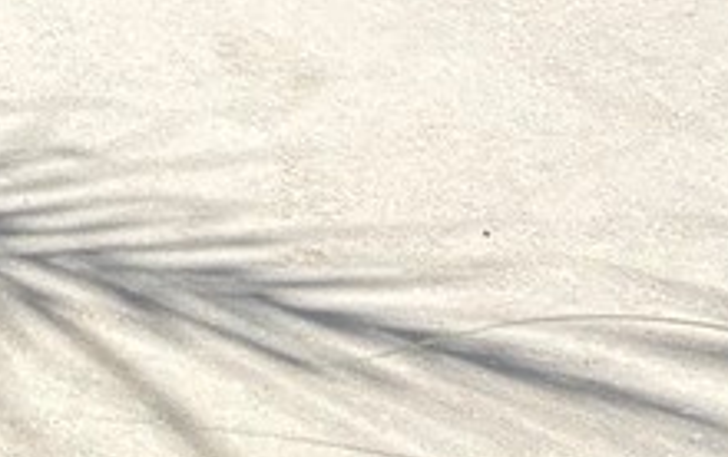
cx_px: -1552
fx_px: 3972
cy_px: -1063
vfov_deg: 6.0
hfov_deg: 8.5
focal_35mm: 200
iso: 50
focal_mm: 5.96
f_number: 1.6
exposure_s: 1/1484
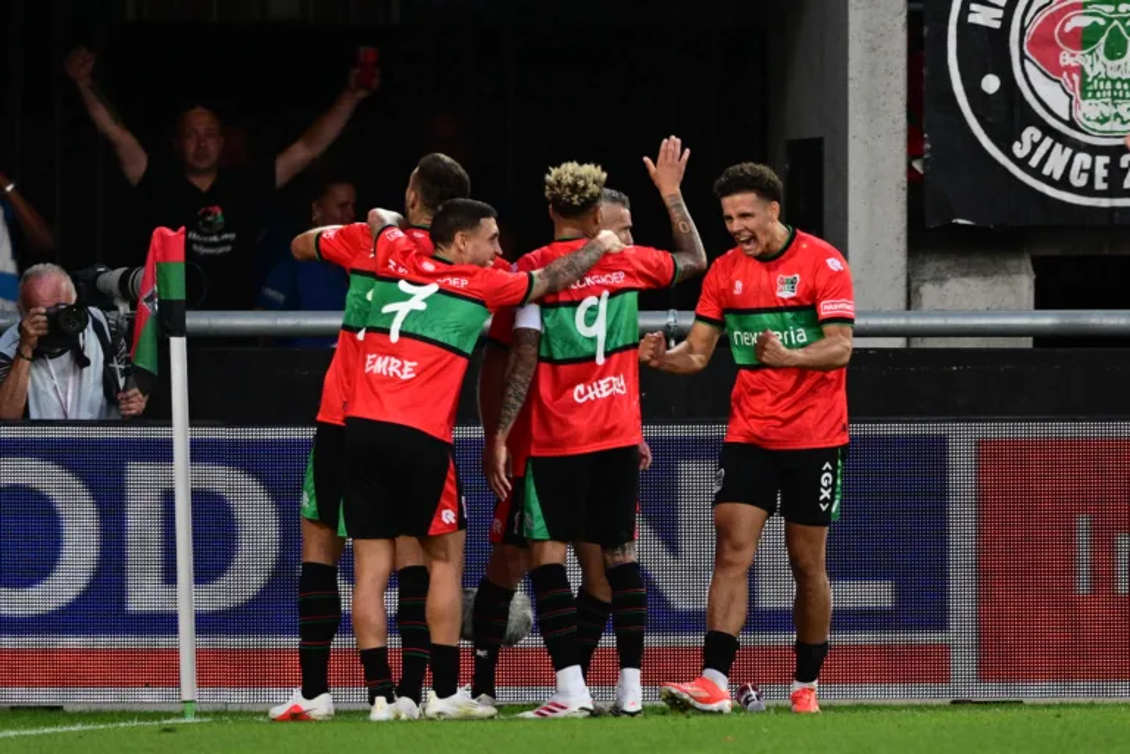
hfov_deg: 5.2
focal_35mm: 400
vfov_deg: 3.4
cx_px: 565
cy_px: 377
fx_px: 12555
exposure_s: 1/1250
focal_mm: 400
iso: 1000
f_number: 3.2
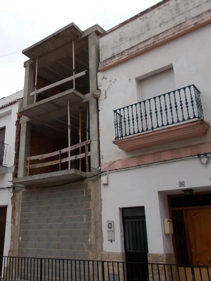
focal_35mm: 35
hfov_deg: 39.6
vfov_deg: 52.6
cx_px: 53
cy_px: 140
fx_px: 285
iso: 80
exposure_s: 1/400
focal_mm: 4.6
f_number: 3.2
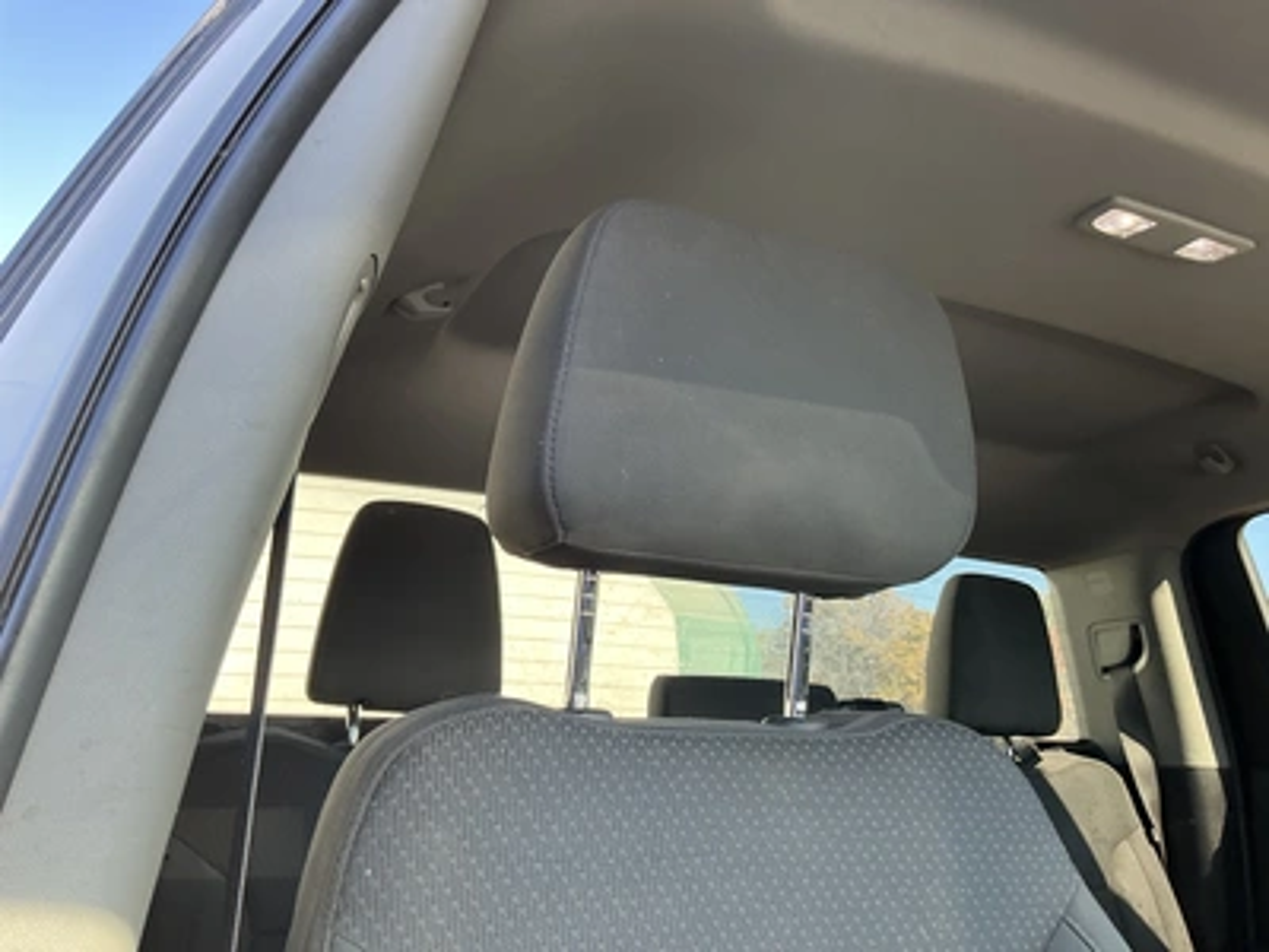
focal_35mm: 28
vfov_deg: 49.7
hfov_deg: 63.4
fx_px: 1026
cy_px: 476
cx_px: 634
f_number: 1.8
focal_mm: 3
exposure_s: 1/122
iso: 50
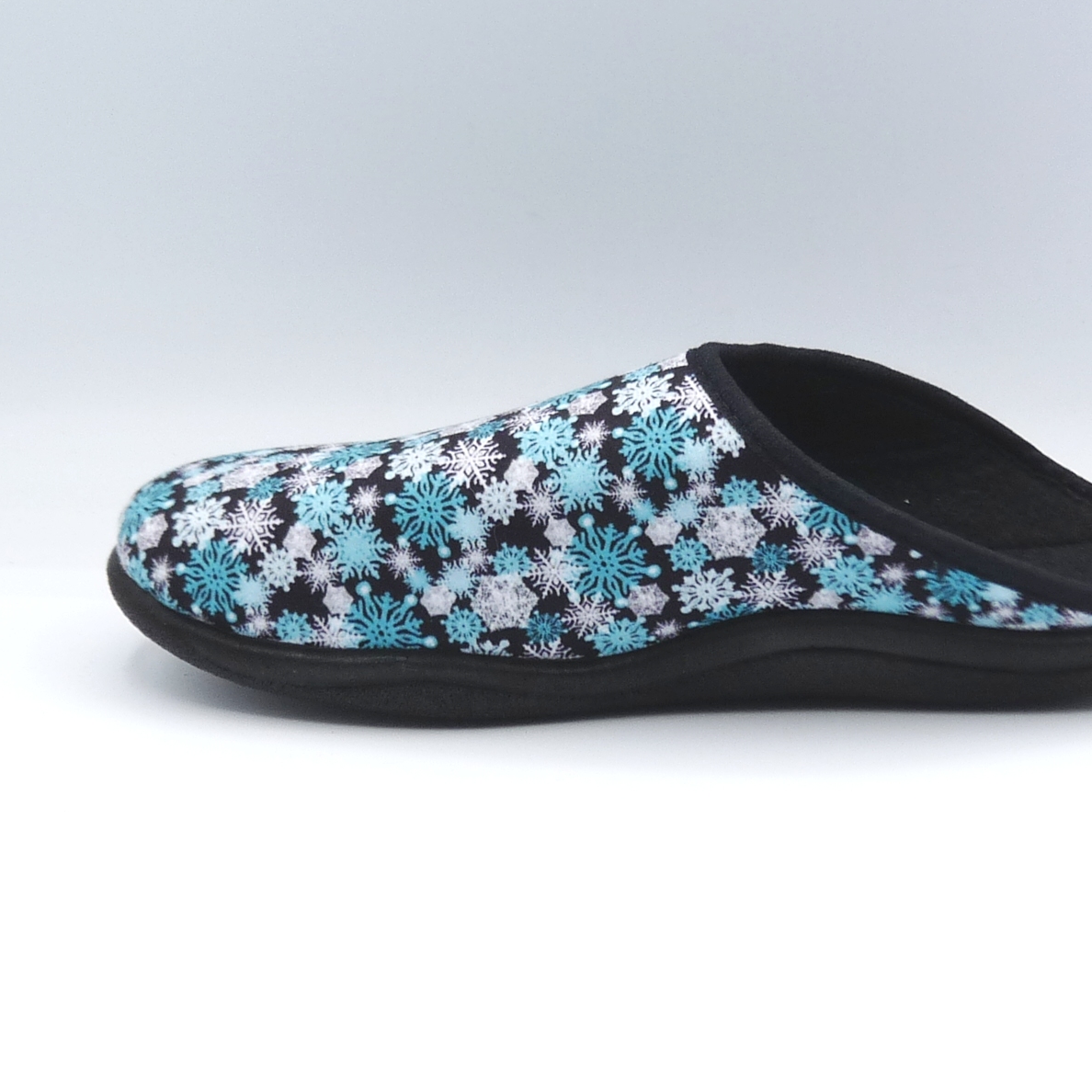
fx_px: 2677
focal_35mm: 75
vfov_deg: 23.1
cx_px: 651
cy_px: 541
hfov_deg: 23.0
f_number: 4
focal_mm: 6.4
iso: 100
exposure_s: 1/250
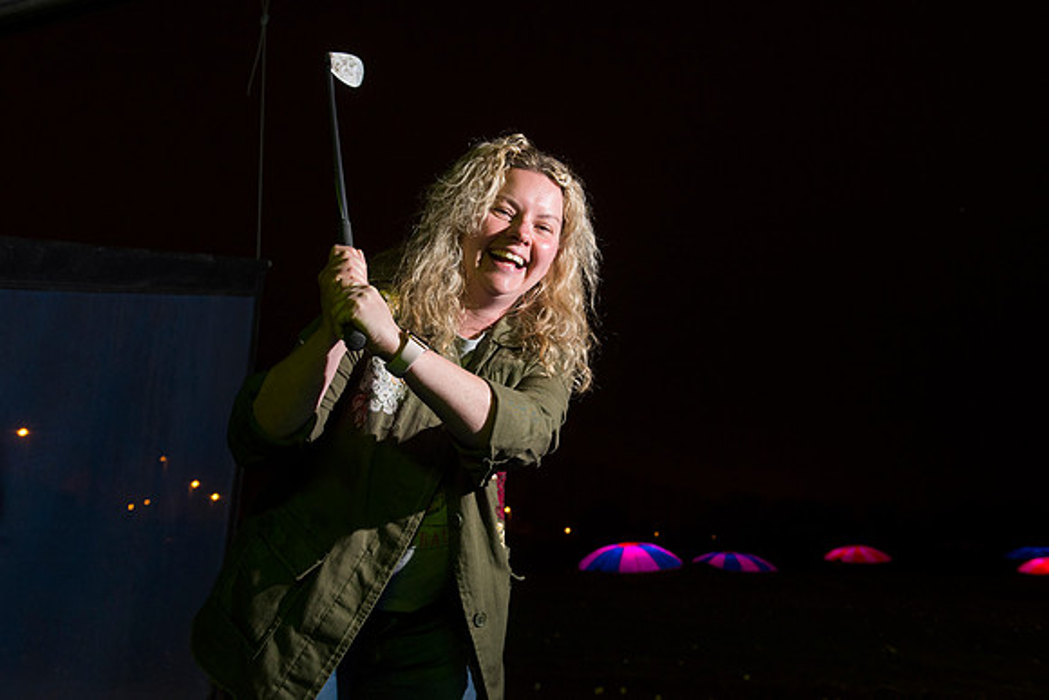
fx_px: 933
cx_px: 524
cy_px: 350
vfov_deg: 41.1
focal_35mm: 32
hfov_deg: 58.7
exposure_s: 1/13
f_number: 5.6
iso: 1000
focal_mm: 32
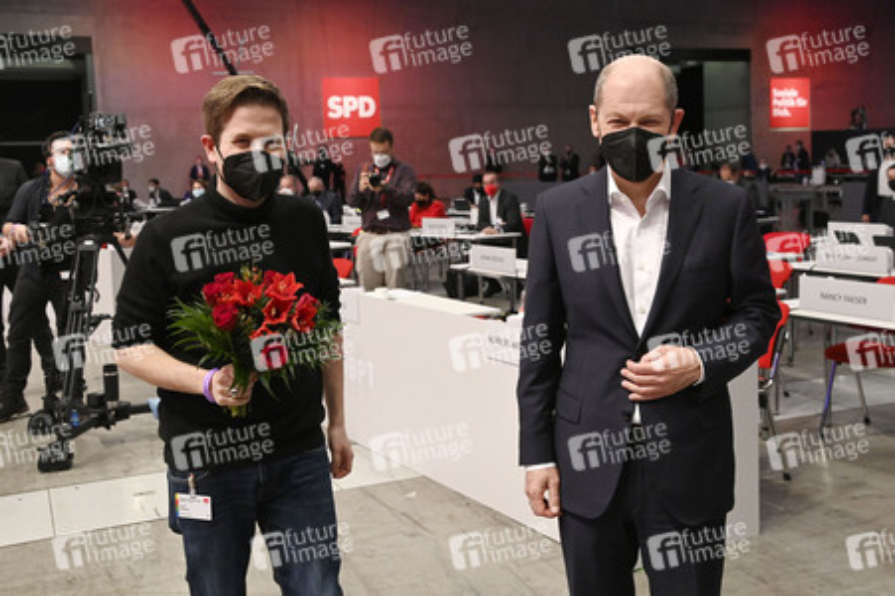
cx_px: 448
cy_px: 298
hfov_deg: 50.7
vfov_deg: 35.0
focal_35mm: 38
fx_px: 944
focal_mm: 38
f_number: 5.6
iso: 5000
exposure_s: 1/500
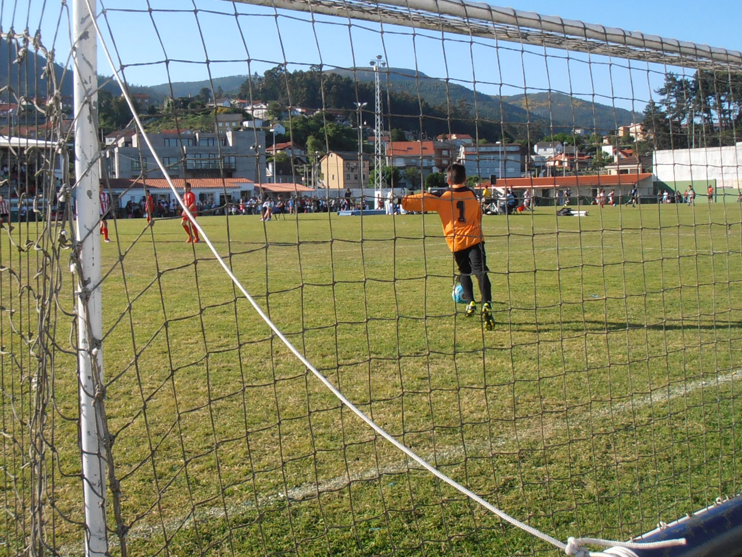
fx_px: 965
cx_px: 372
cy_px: 279
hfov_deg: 42.1
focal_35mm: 45
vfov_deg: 32.2
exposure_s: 1/1600
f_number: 4.2
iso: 250
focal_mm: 7.87
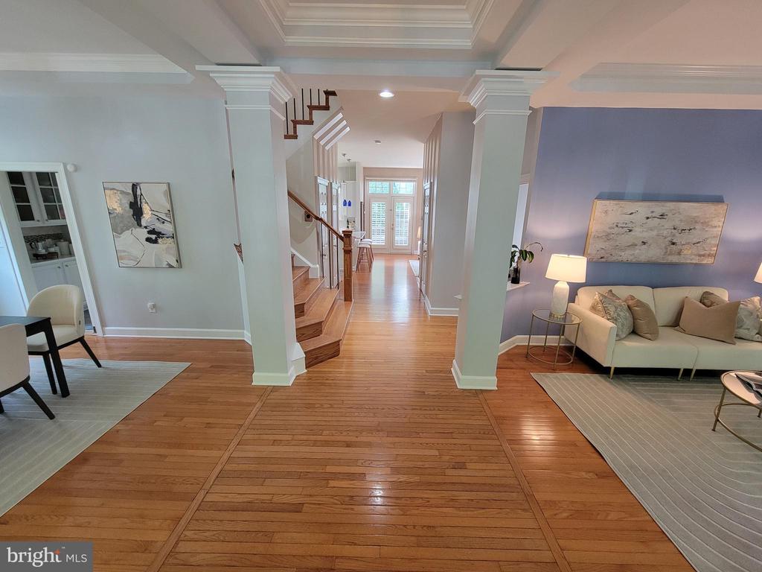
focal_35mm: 13
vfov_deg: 89.9
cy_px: 286
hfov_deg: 106.2
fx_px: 286
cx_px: 381
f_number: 2.2
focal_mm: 2.2
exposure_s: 1/60
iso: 320
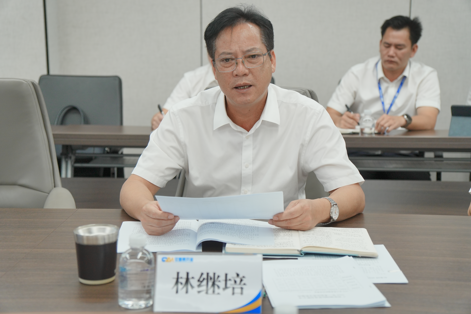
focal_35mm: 66
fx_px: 863
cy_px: 157
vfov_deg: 20.6
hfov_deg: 30.5
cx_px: 236
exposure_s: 1/400
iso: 200
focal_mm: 44
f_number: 2.8
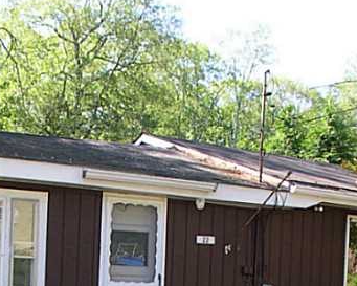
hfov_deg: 21.8
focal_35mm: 87
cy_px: 303
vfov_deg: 17.2
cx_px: 91
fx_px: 919
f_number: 2.8
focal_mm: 8
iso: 100
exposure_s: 1/163
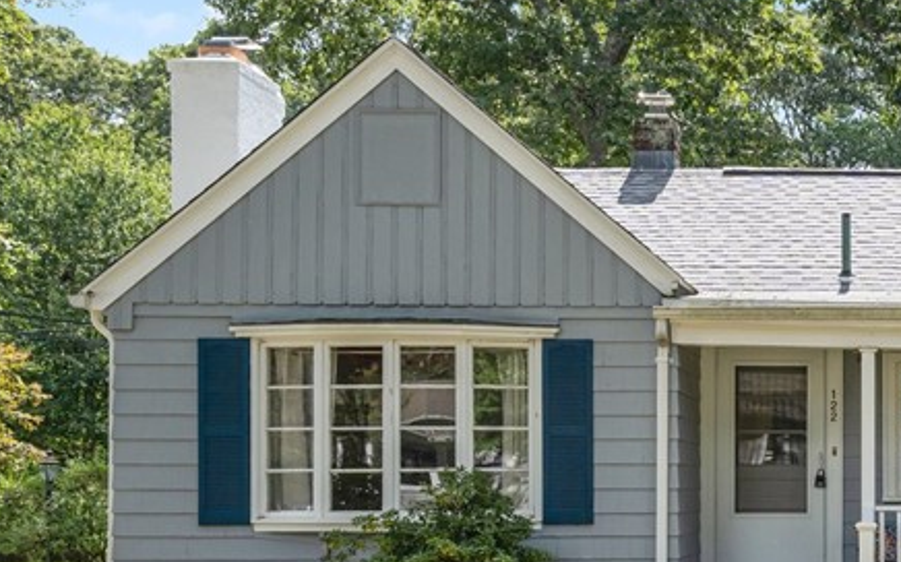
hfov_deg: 28.0
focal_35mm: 66
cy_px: 491
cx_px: 1023
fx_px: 1620
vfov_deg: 19.4
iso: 800
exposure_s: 1/1000
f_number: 7.1
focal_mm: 26
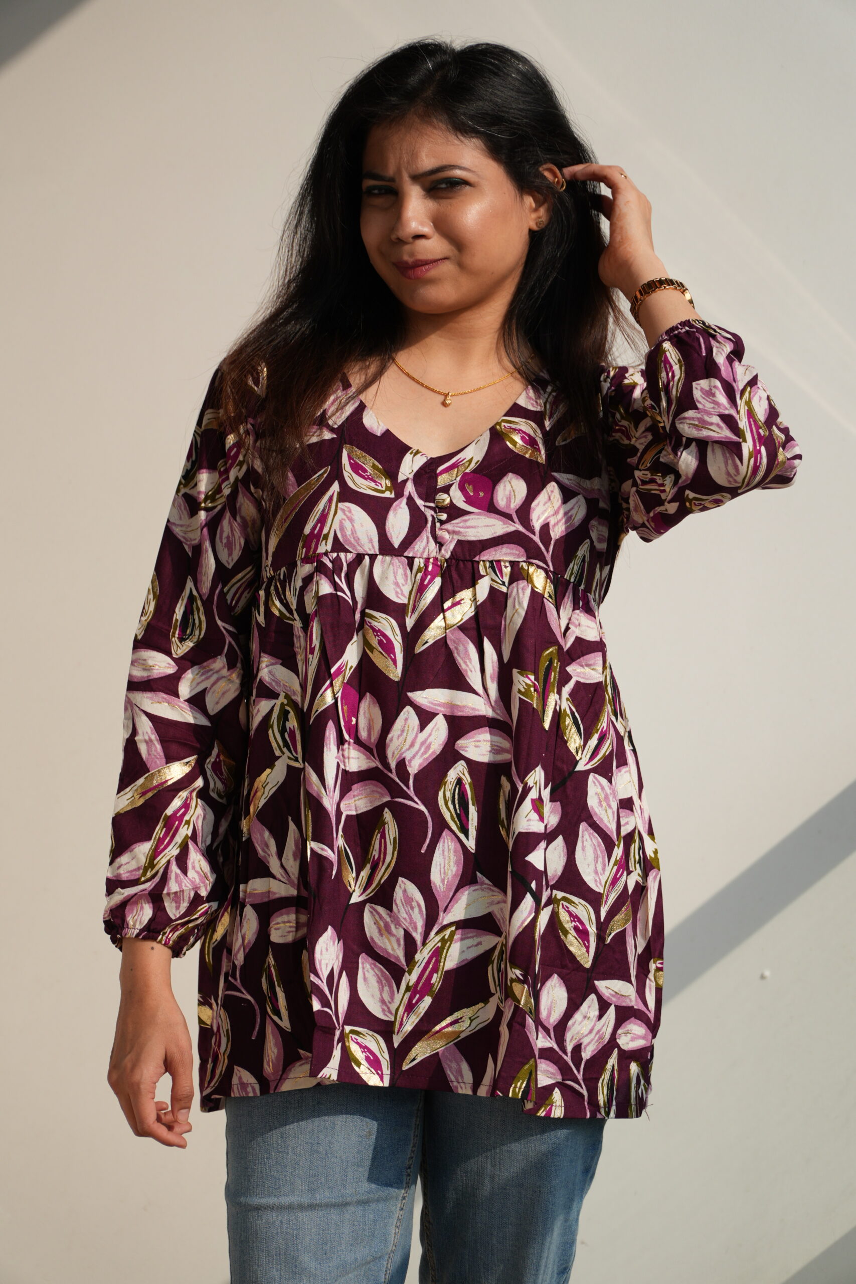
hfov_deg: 10.8
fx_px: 4547
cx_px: 428
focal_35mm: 128
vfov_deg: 16.1
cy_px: 642
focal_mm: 85
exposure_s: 1/1000
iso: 100
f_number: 4
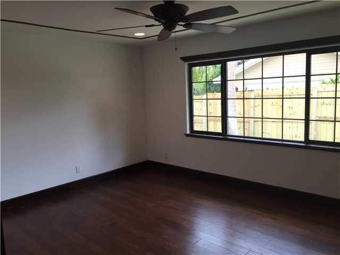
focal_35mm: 29
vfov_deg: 48.2
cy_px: 128
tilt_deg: -5.8
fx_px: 285
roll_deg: +2.3
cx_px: 170
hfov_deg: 61.7
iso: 40
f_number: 2.2
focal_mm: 4.15
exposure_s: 1/120
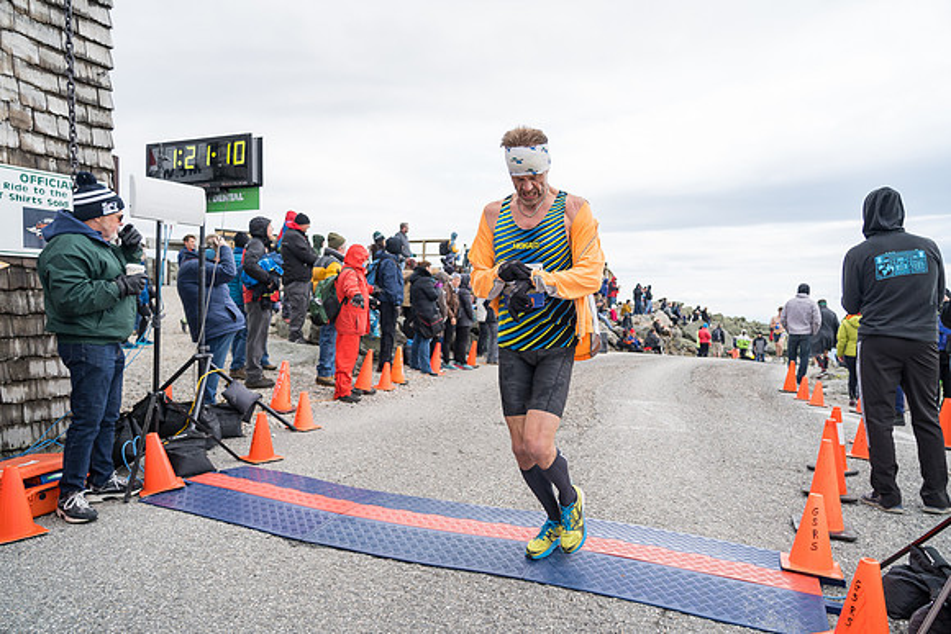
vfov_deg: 53.2
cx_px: 476
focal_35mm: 24
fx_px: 634
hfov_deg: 73.7
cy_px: 317
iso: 320
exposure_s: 1/1000
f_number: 4
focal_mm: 24
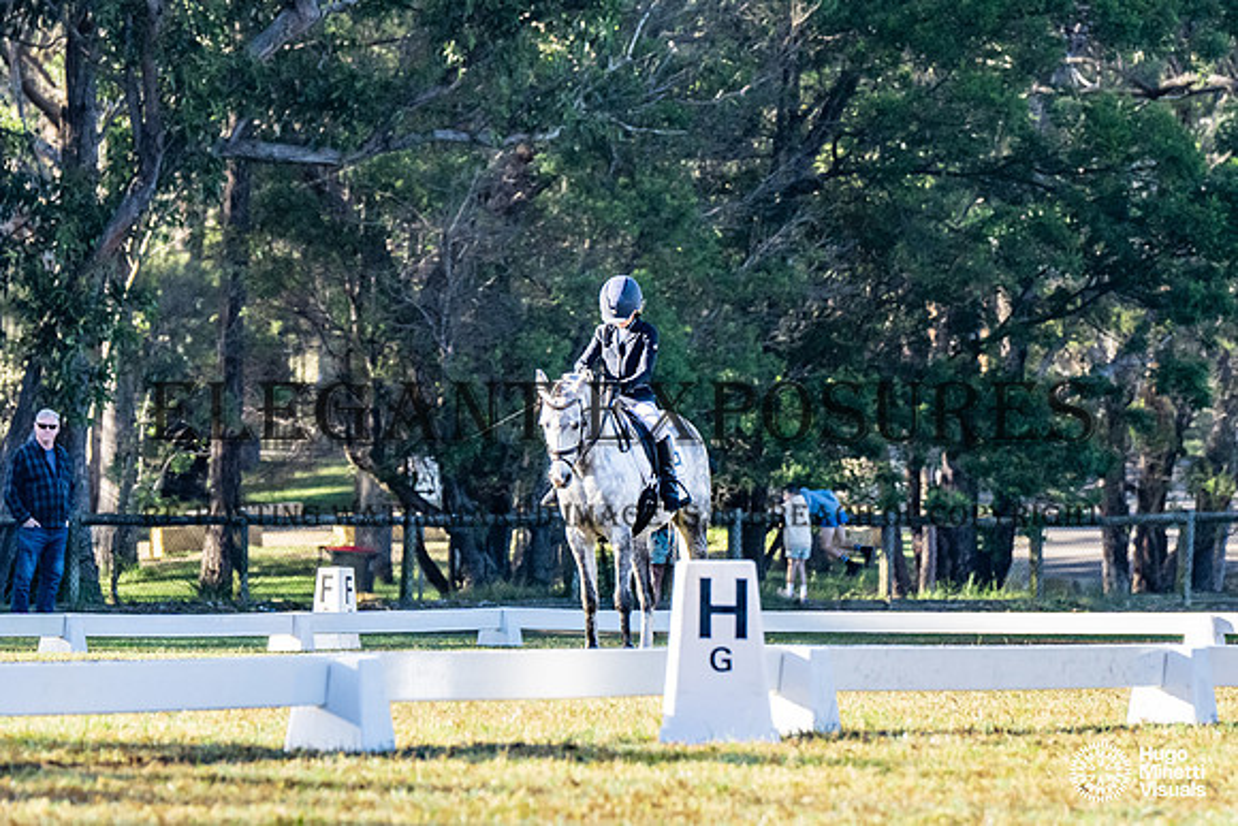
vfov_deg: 3.6
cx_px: 619
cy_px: 397
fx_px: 13122
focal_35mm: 382
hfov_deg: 5.4
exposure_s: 1/1600
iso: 1600
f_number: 5.6
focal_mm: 200
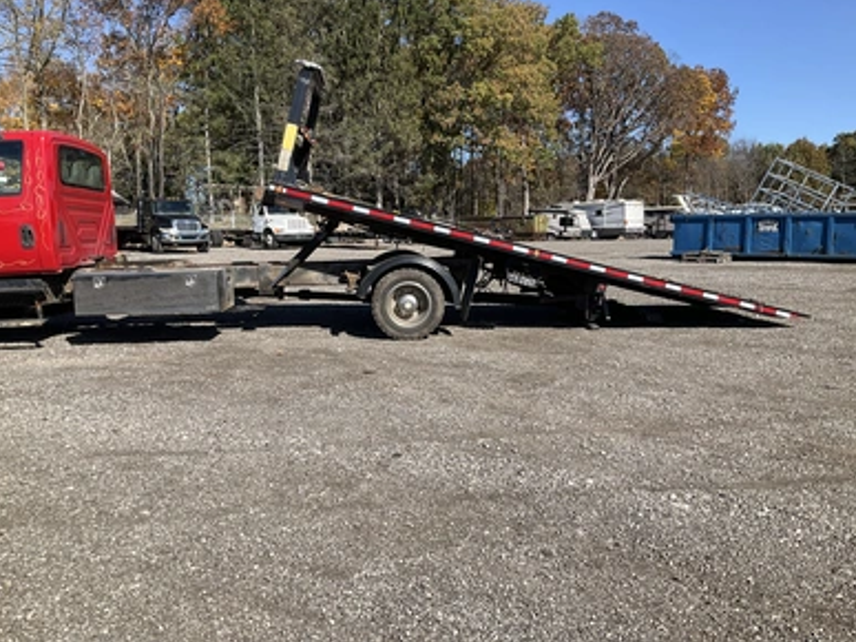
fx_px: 742
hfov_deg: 60.0
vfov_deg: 46.8
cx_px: 434
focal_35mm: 30
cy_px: 325
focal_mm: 3
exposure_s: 1/1412
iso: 25
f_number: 1.8
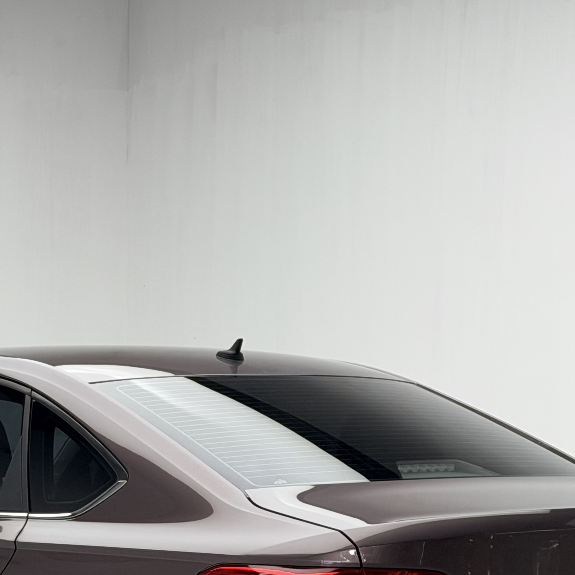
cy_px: 585
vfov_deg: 13.3
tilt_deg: -4.6
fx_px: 2424
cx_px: 152
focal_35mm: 129
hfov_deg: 13.5
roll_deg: -0.3
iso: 50
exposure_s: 1/132
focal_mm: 6.76
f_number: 1.78
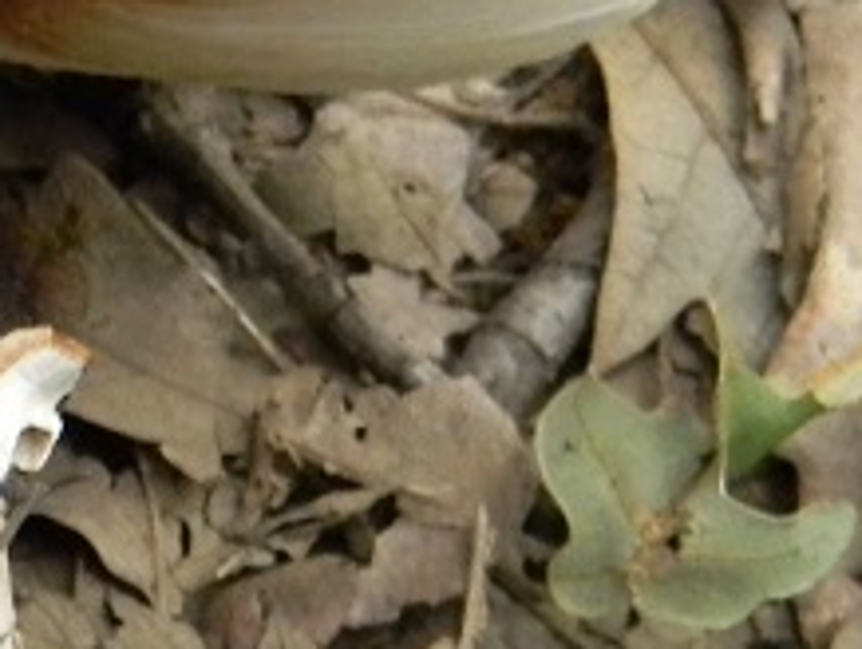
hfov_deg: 6.5
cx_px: -261
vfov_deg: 4.9
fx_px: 7578
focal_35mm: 304
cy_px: 419
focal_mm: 15.1
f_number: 4.5
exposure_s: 1/25
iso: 400
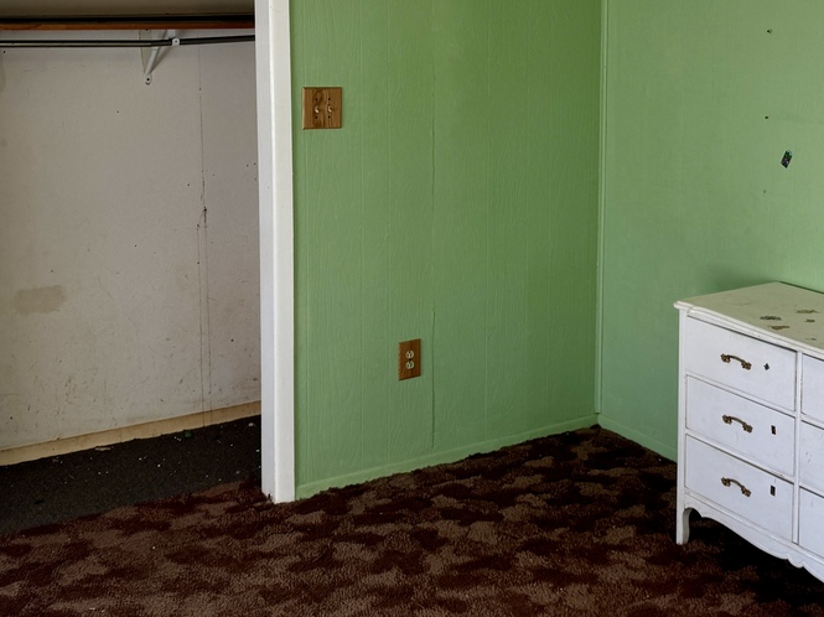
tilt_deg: -9.3
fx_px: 1237
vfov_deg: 27.6
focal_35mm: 52
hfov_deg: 36.1
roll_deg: -0.9
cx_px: 600
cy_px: 160
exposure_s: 1/121
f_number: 1.78
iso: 80
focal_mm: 6.76
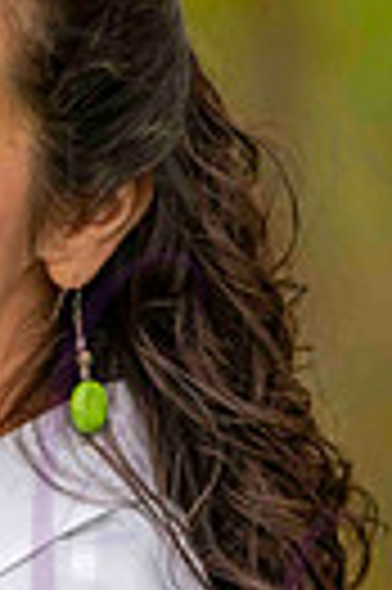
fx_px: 7582
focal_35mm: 463
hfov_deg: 3.0
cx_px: -59
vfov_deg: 4.5
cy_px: 320
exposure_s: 1/1600
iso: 1000
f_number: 4
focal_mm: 135
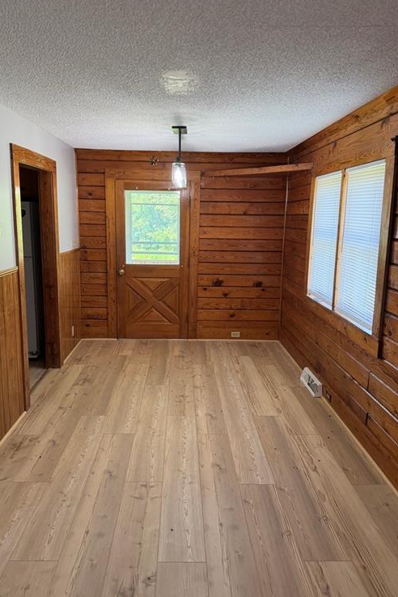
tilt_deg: -9.3
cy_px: 292
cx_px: 190
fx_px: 431
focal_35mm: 26
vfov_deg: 69.4
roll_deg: -1.2
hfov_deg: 49.6
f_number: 1.78
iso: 250
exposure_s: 1/120
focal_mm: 6.76
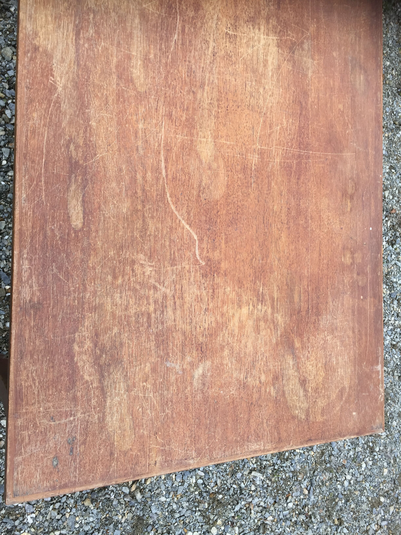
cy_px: 268
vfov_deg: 61.7
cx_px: 200
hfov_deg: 48.2
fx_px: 448
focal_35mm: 29
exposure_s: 1/100
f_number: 2.2
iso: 40
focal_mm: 4.15
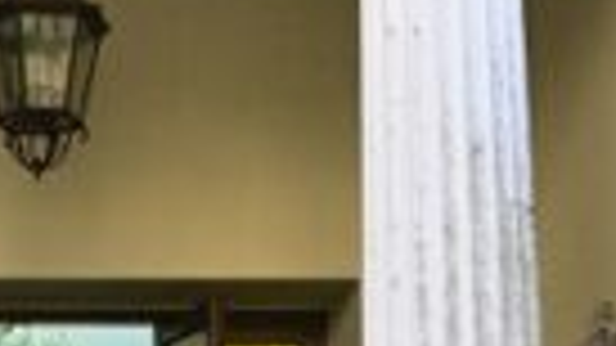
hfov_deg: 19.0
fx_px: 1796
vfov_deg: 10.6
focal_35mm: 110
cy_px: 537
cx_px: 18
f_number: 9
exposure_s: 1/250
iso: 1000
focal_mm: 14
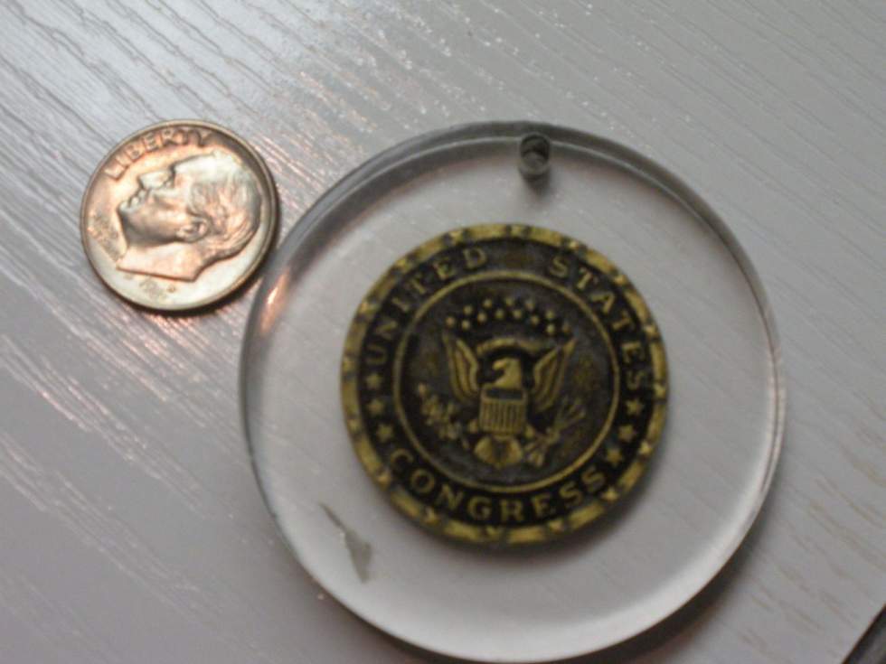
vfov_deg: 28.0
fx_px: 1331
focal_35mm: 52
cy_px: 332
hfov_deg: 36.8
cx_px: 443
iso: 341
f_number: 4.4
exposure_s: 1/69.7
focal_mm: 9.1
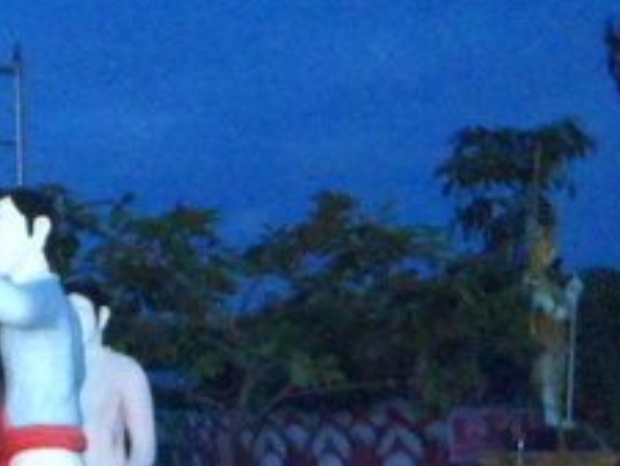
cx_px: -204
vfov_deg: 16.6
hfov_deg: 20.4
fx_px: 1559
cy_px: 484
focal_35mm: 87
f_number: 3.5
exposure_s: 1/30
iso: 640
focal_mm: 5
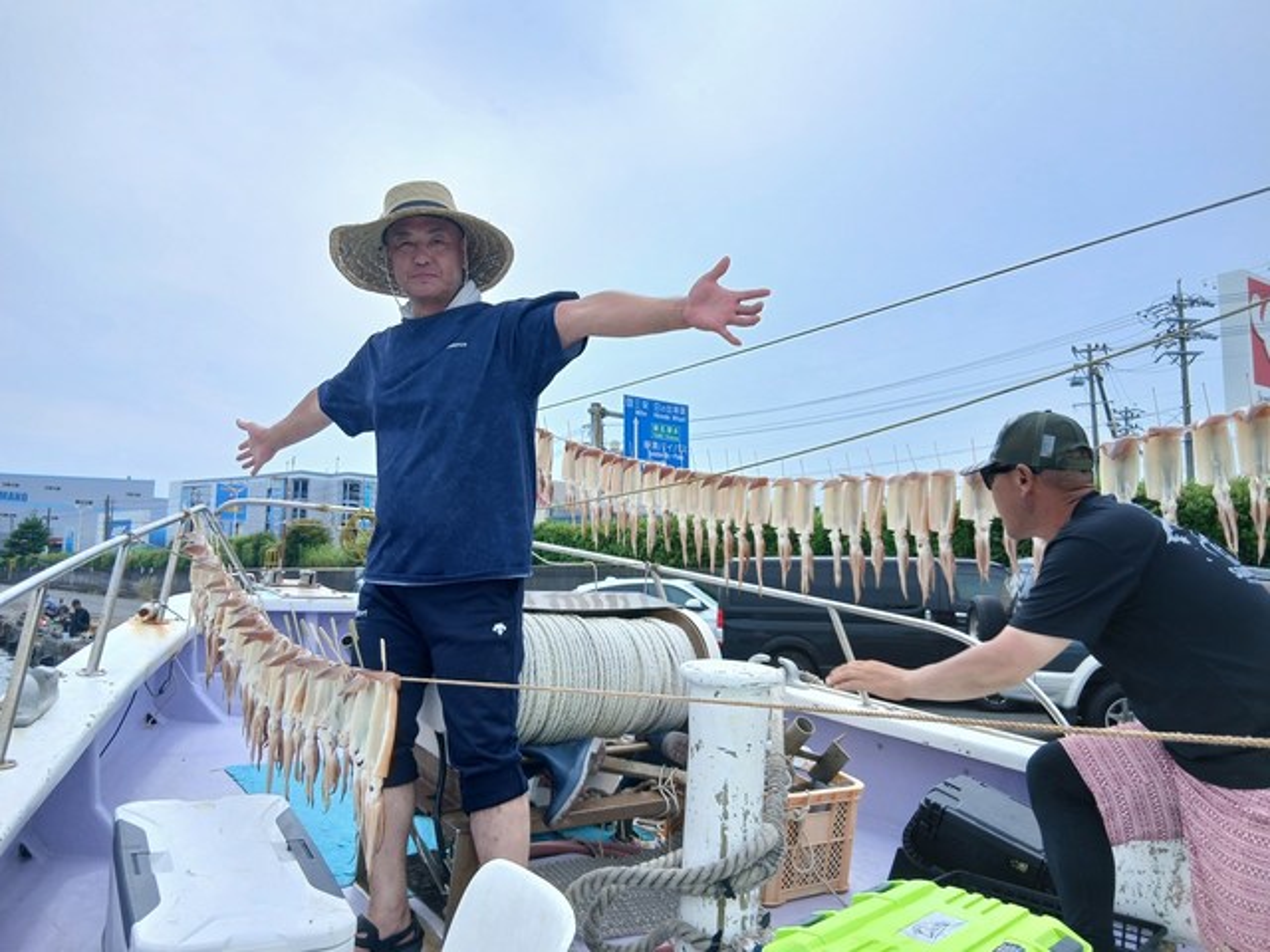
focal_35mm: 26
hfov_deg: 67.3
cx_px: 635
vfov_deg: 53.1
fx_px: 954
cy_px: 476
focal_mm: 3.86
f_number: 1.8
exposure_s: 1/300
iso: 20
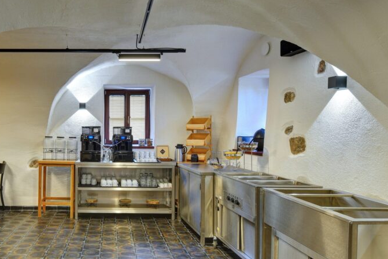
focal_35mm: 30
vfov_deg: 43.9
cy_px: 136
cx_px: 103
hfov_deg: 59.4
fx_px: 321
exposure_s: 1/2.5
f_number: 10
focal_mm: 13
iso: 160
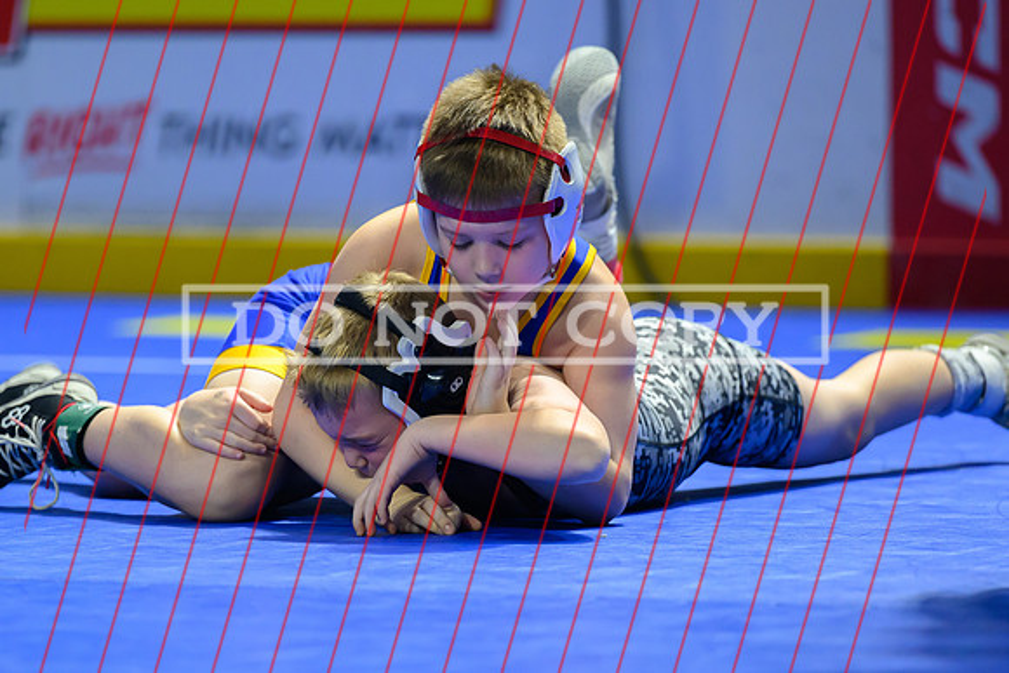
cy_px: 445
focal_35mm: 268
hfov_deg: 7.7
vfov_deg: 5.1
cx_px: 429
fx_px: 7520
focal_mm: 200
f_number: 2.8
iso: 3600
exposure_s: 1/800
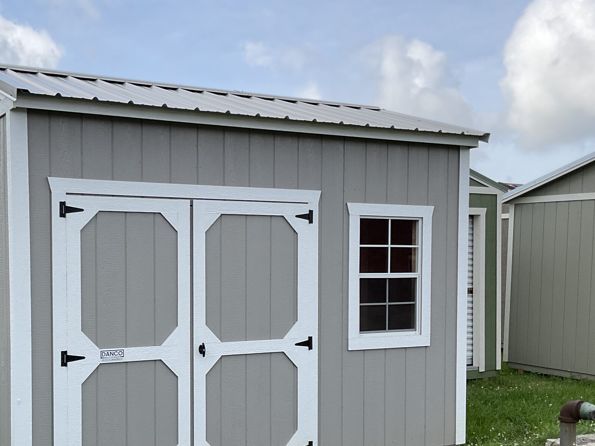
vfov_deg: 30.7
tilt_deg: -2.2
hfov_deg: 40.0
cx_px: 203
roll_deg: -0.6
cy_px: 295
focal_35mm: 47
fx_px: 808
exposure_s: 1/1577
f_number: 1.8
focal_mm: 3
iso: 16
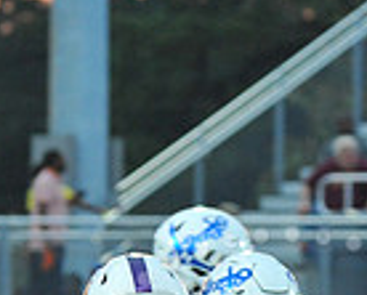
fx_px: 8555
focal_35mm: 786
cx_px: 287
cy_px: 478
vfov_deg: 2.0
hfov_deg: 2.5
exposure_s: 1/320
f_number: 7.1
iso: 3200
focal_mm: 200
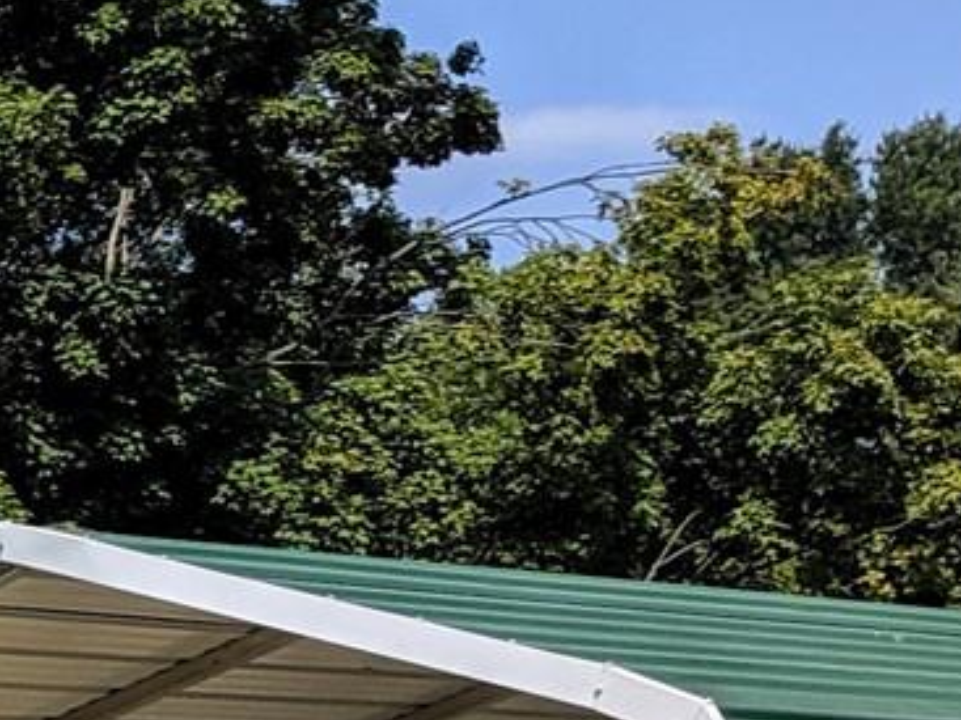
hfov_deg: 11.5
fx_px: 4024
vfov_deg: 9.8
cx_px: -1262
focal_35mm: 145
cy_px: 1204
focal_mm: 4.67
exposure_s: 1/2451
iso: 62
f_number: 2
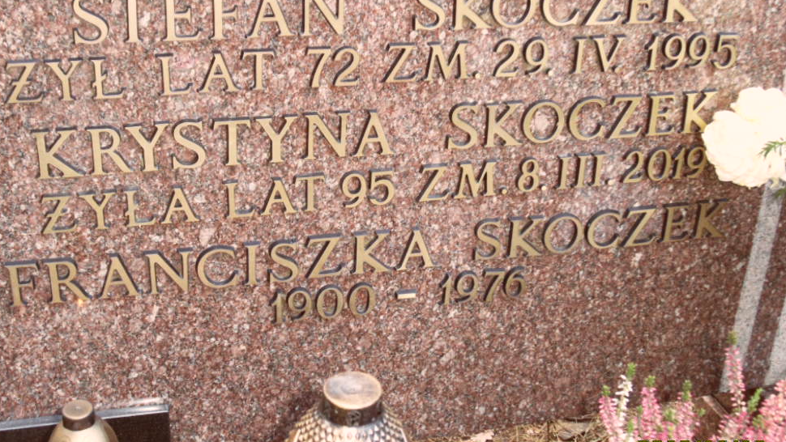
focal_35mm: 46
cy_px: 203
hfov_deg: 44.6
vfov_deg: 26.0
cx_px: 390
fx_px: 959
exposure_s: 1/45
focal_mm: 6.5
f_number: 3.6
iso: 200
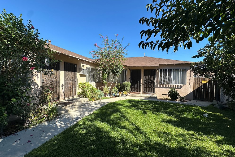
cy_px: 79
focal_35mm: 15
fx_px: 98
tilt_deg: +0.5
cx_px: 117
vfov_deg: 77.3
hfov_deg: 100.4
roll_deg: -1.3
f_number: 2.2
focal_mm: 2.22
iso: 40
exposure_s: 1/1082
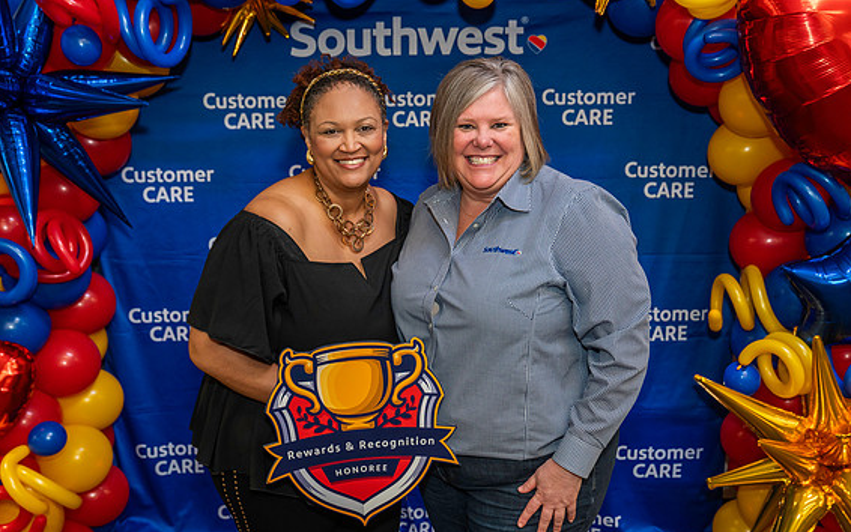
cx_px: 418
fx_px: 905
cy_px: 279
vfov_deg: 32.8
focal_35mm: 39
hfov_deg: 50.4
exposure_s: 1/160
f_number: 4
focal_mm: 35
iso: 1250
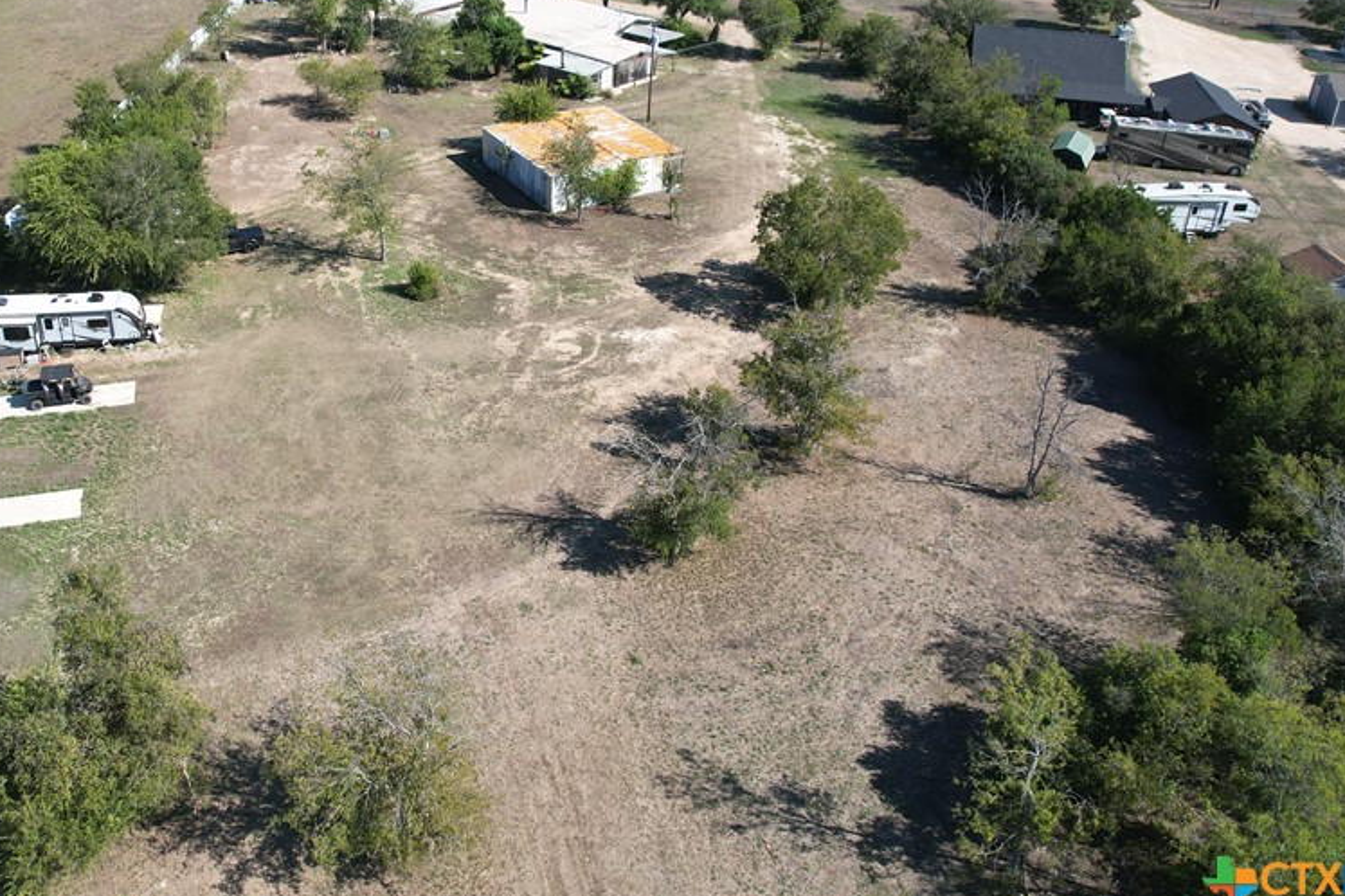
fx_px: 1195
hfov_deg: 57.8
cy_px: 293
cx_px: 488
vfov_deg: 40.6
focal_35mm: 32
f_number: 2.8
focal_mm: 8.38
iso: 100
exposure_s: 1/1250
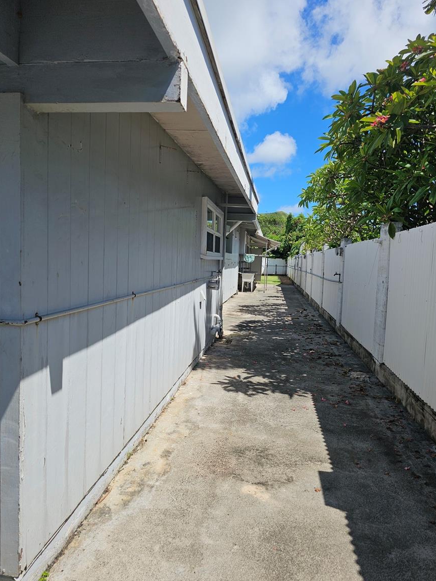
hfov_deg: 56.8
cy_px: 294
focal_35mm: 24
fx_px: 403
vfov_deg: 71.6
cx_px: 217
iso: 10
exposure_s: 1/1002
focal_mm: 6.3
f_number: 1.7
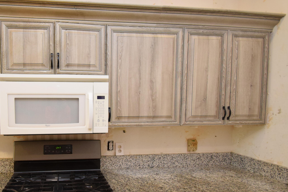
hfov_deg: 74.4
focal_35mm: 22
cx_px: 81
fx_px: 176
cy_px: 110
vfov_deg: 57.0
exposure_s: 1/60
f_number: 3.5
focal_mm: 10
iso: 1800
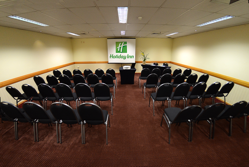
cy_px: 84
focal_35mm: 16
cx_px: 124
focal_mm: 10.5
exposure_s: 1/80
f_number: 2.8
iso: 1000
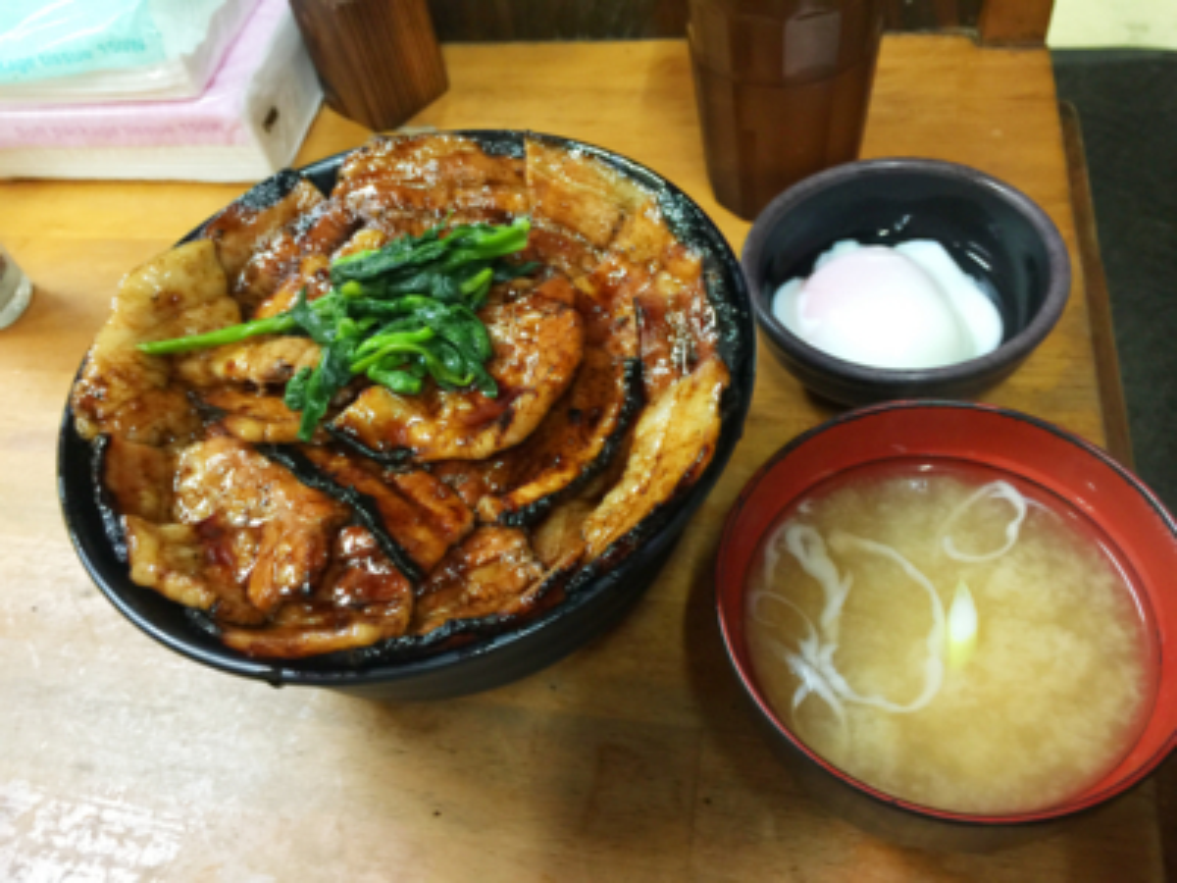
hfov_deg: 61.7
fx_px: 986
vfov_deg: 48.2
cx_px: 588
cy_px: 442
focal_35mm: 29
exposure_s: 1/4
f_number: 2.2
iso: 80
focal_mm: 4.15
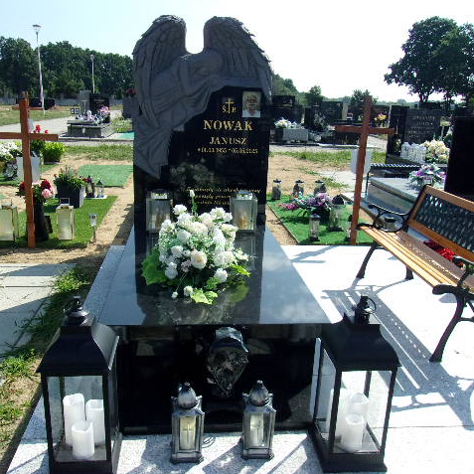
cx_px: 227
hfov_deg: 51.1
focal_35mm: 32
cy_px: 237
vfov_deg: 51.1
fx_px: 496
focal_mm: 4.9
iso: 200
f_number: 10.4
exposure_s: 1/210
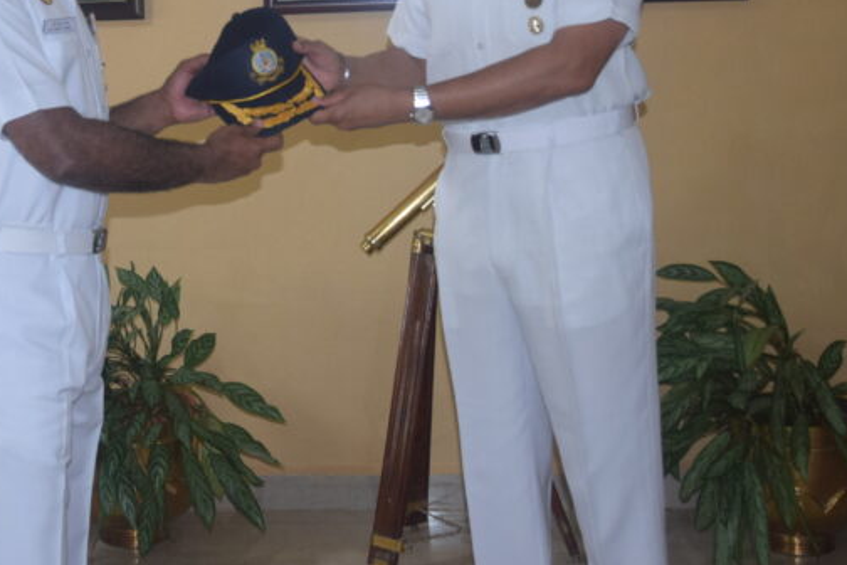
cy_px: 68
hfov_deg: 29.8
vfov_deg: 20.0
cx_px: 271
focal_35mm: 67
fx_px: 1576
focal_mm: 22
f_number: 3.8
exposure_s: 1/60
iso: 800
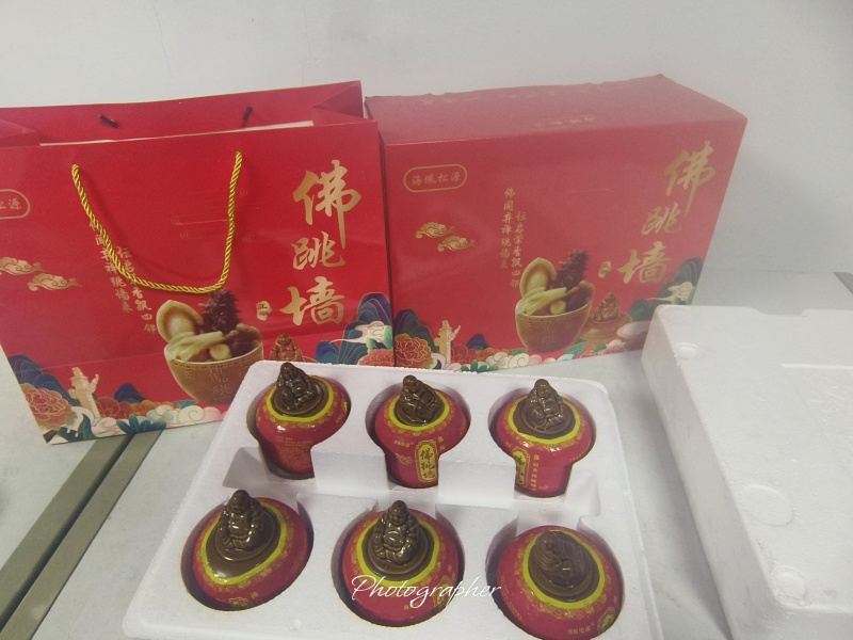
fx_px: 641
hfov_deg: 67.3
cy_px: 320
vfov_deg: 53.1
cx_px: 426
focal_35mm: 26
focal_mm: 2.28
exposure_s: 1/33.3
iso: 209
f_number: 2
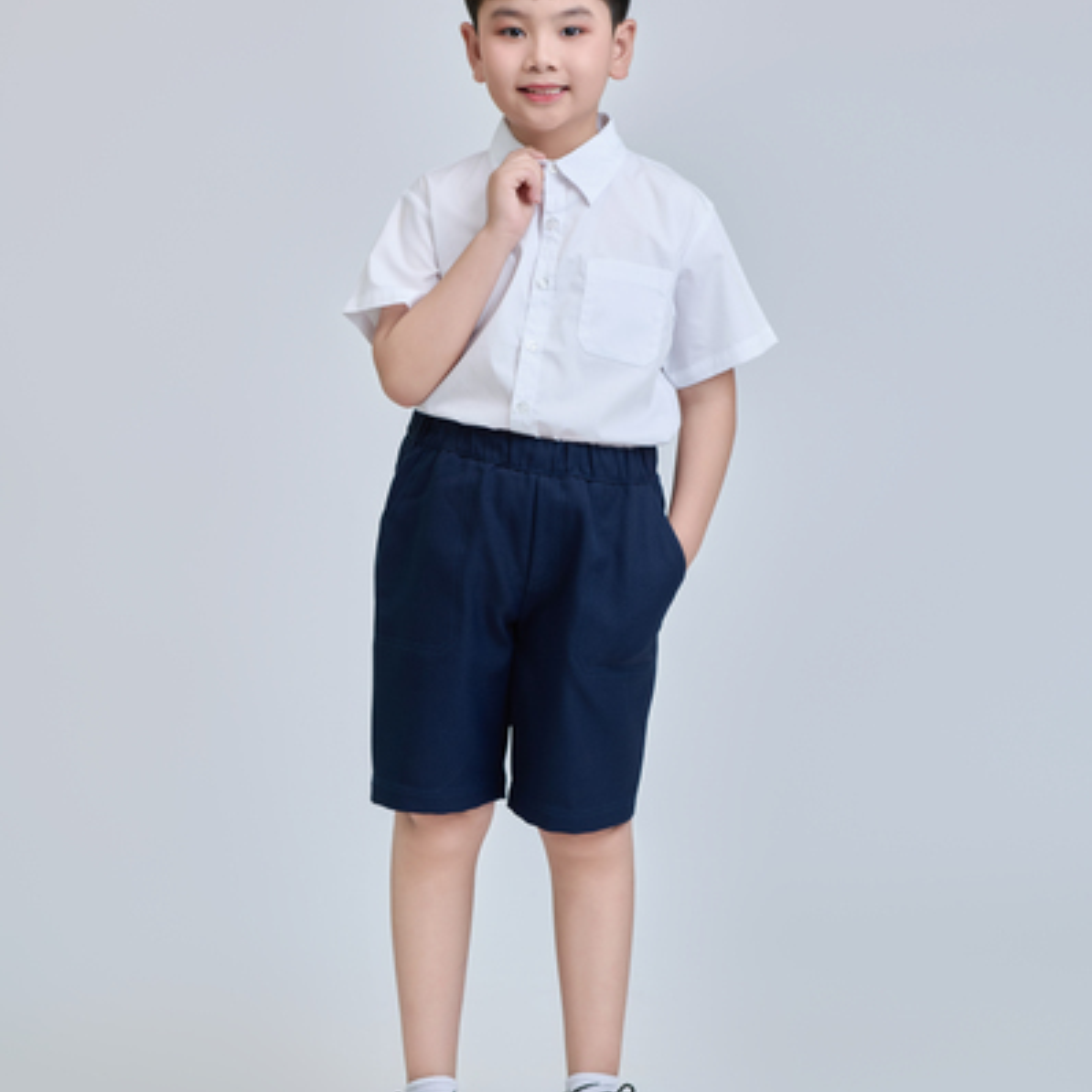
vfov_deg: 12.4
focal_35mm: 141
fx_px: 5032
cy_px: 472
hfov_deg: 12.4
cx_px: 546
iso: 100
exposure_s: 1/200
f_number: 4.5
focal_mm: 110
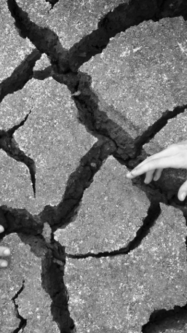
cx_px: 39
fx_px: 485
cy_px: 193
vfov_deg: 37.8
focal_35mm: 55
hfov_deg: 21.6
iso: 100
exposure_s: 1/250
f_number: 7.6
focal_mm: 20
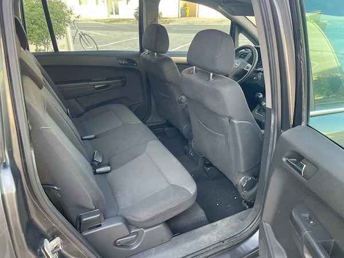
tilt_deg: -22.7
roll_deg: +0.7
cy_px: 129
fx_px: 258
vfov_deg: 53.1
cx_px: 172
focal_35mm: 26
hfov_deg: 67.3
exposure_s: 1/121
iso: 80
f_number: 1.6
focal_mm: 4.2
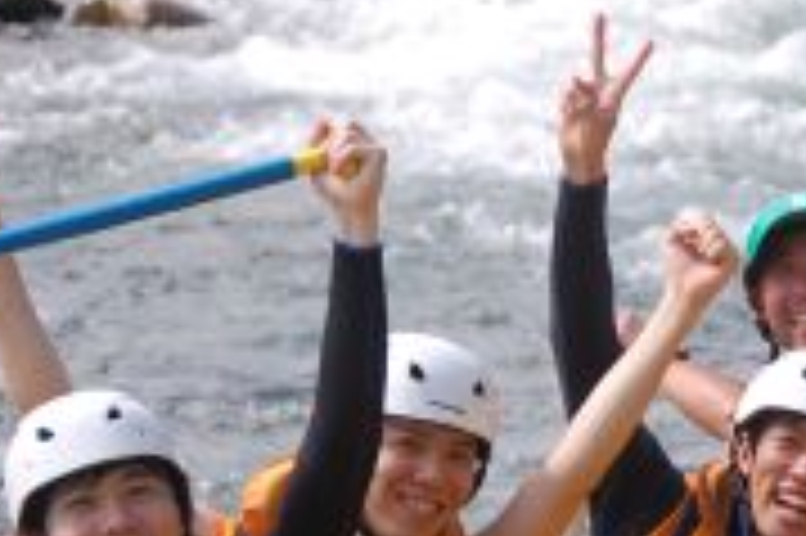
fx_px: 8097
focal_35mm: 362
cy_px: 705
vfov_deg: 3.8
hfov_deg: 5.7
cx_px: 1000
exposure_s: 1/1000
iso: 360
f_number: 5.3
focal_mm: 80
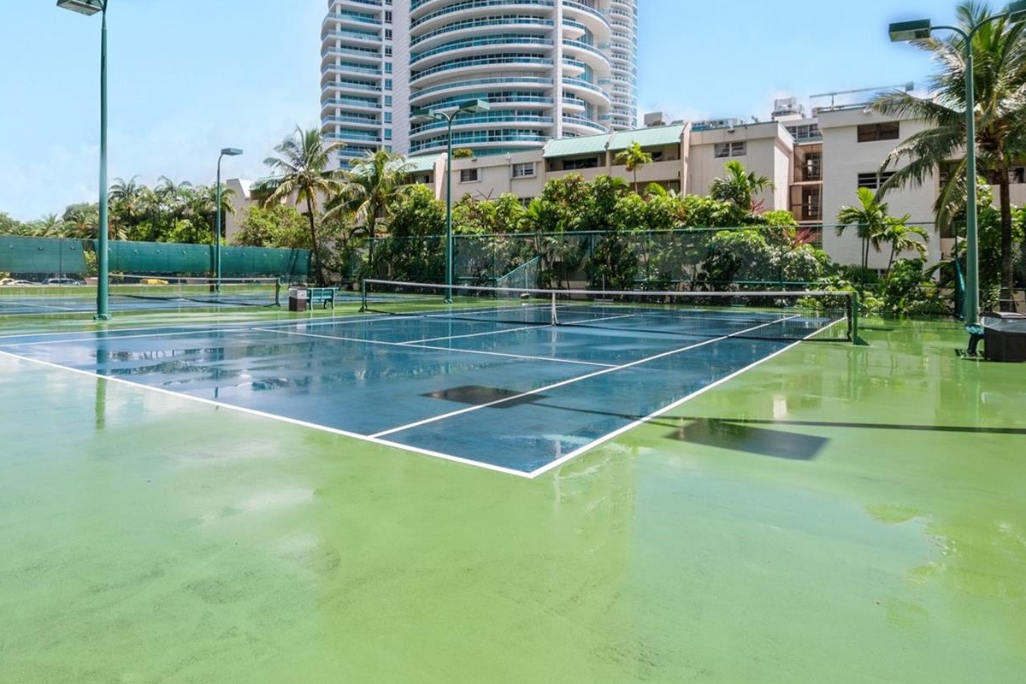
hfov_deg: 81.9
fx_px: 570
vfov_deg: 61.8
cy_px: 310
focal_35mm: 20
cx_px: 366
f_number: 8
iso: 200
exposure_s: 1/320
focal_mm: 10
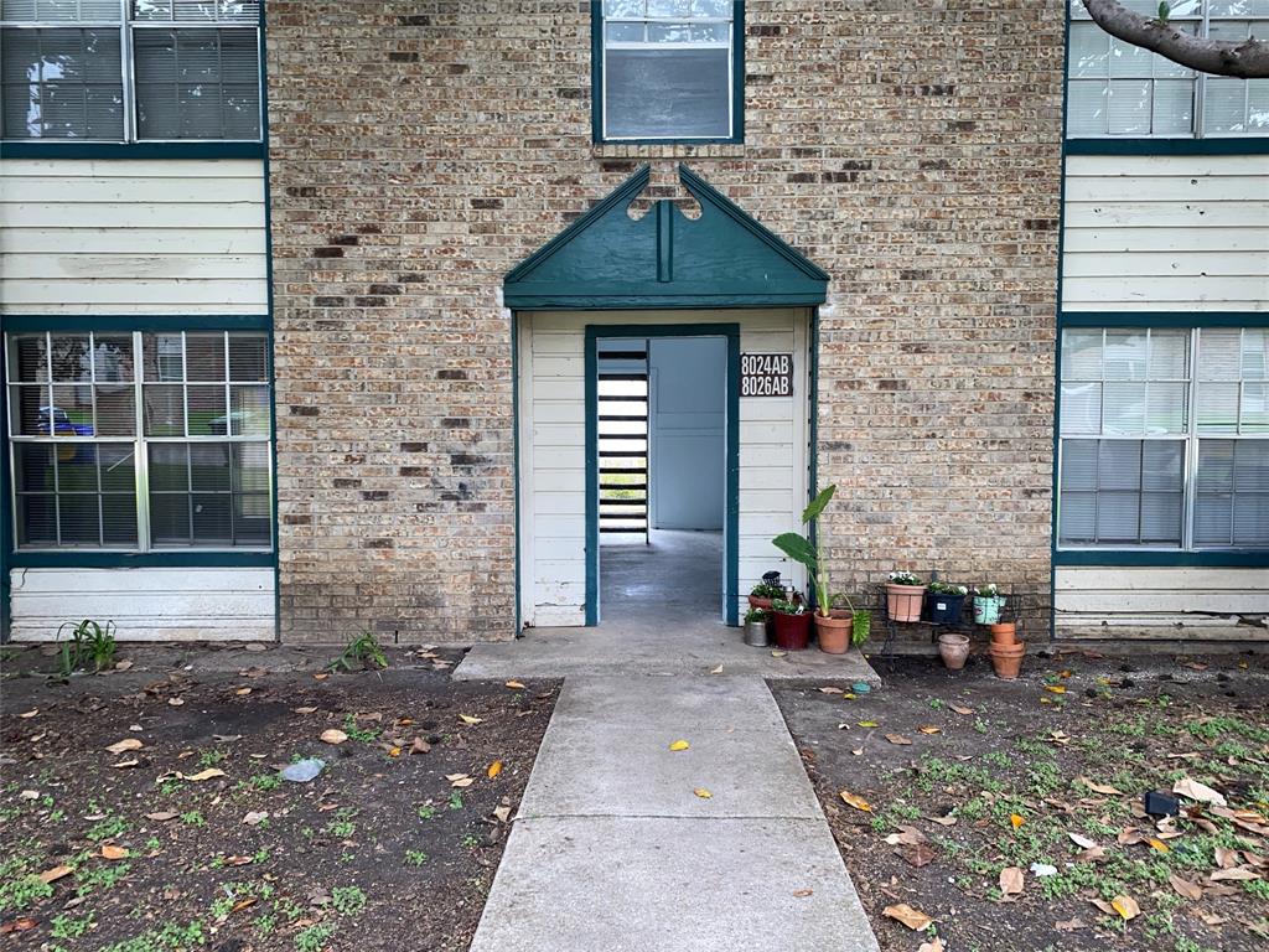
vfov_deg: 53.1
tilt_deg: -3.5
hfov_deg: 67.3
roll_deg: -0.3
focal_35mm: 26
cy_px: 476
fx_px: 953
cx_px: 634
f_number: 1.8
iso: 40
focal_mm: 4.25
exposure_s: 1/33
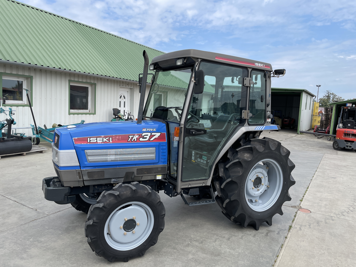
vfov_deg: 53.1
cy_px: 134
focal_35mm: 26
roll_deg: -3.2
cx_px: 178
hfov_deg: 67.3
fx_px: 267
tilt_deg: -6.8
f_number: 1.6
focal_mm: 4.2
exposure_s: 1/2564
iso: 32
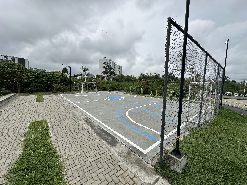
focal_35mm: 14
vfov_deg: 85.7
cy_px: 92
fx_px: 100
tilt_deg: -5.0
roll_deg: -1.2
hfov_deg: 102.1
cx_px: 124
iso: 50
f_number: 2.2
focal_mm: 2.22
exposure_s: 1/3125
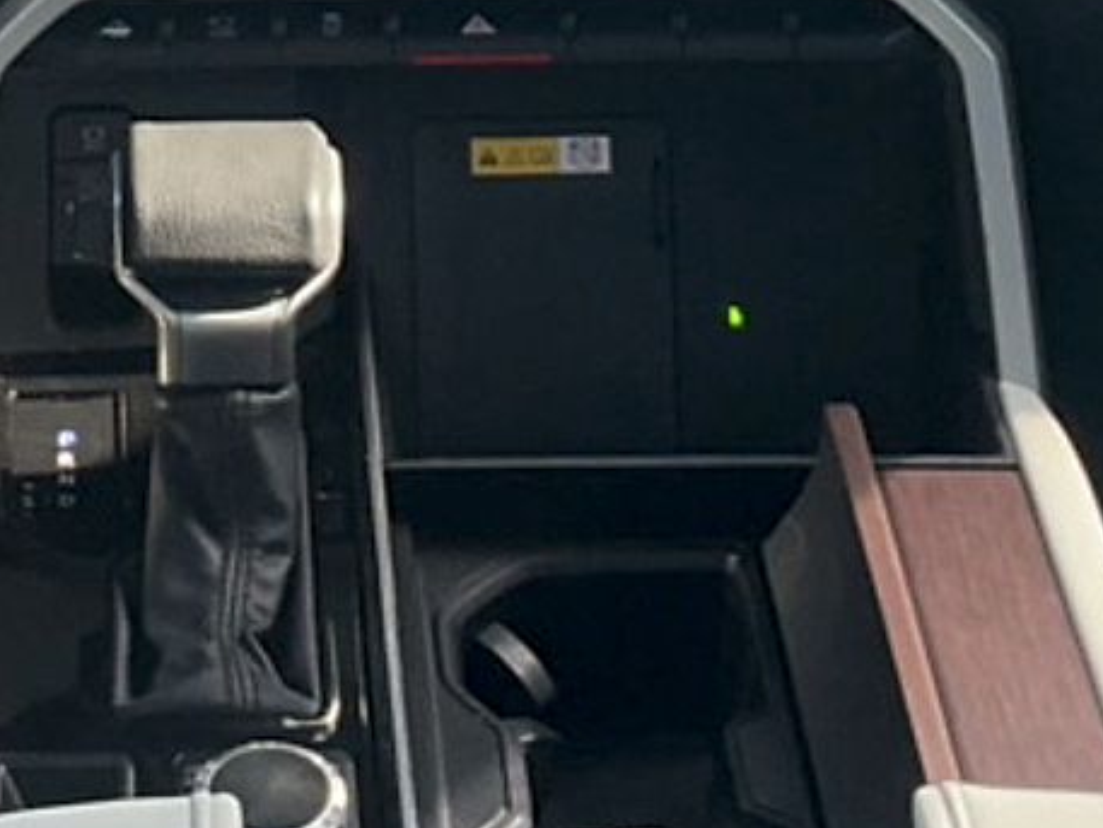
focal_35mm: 105
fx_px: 3347
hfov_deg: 18.6
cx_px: 229
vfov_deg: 13.5
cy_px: -282
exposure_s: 1/120
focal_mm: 3
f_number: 1.8
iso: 25
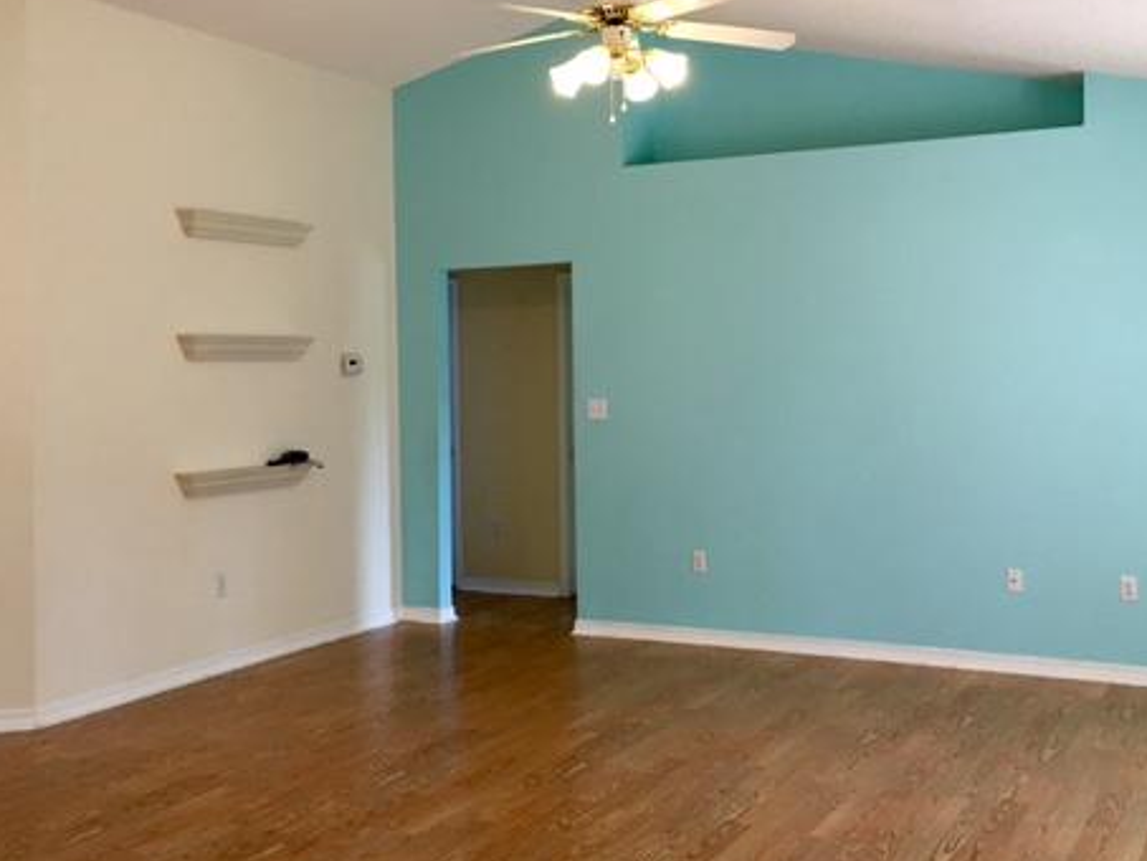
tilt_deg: +0.7
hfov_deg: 45.8
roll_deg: +0.9
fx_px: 1359
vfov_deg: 35.1
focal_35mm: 41
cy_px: 365
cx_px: 592
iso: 25
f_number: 2.2
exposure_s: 1/15
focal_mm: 4.15
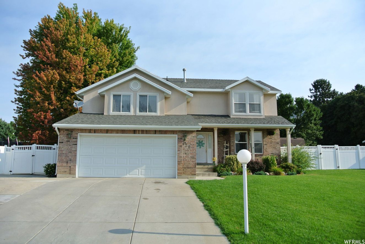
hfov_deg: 67.3
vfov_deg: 48.0
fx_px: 274
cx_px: 182
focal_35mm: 27
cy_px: 122
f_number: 4.5
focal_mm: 10
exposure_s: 1/640
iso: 100
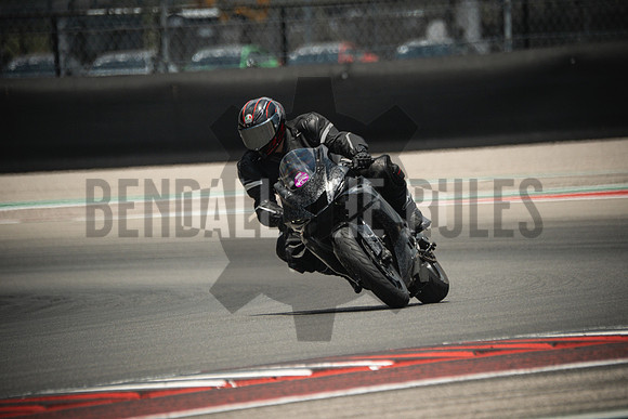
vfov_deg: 2.3
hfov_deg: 3.4
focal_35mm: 600
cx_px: 314
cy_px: 210
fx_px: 10469
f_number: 5.6
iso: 640
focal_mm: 400
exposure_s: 1/1600
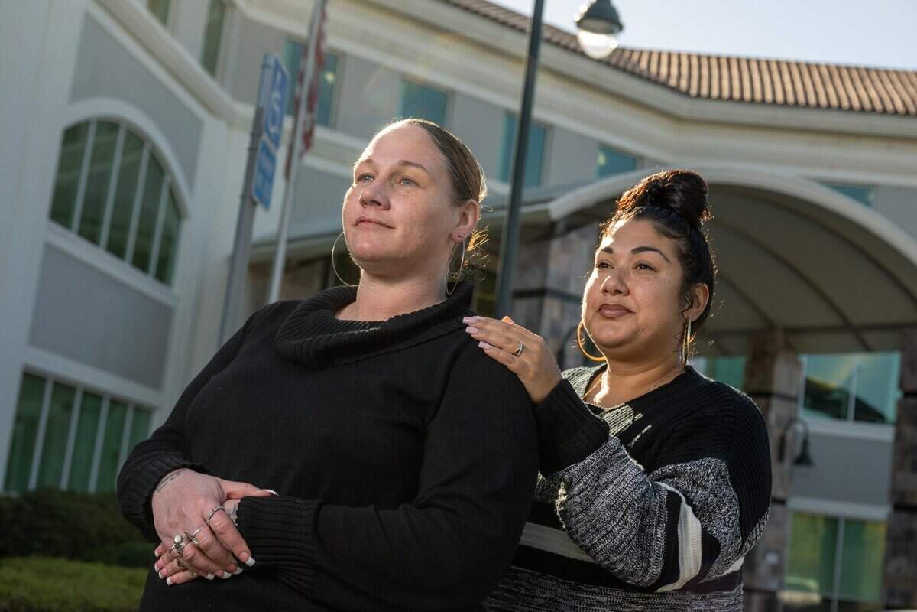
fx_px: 1248
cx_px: 458
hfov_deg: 40.3
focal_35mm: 49
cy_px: 306
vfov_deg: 27.5
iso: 50
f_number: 5
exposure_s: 1/200
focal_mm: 49
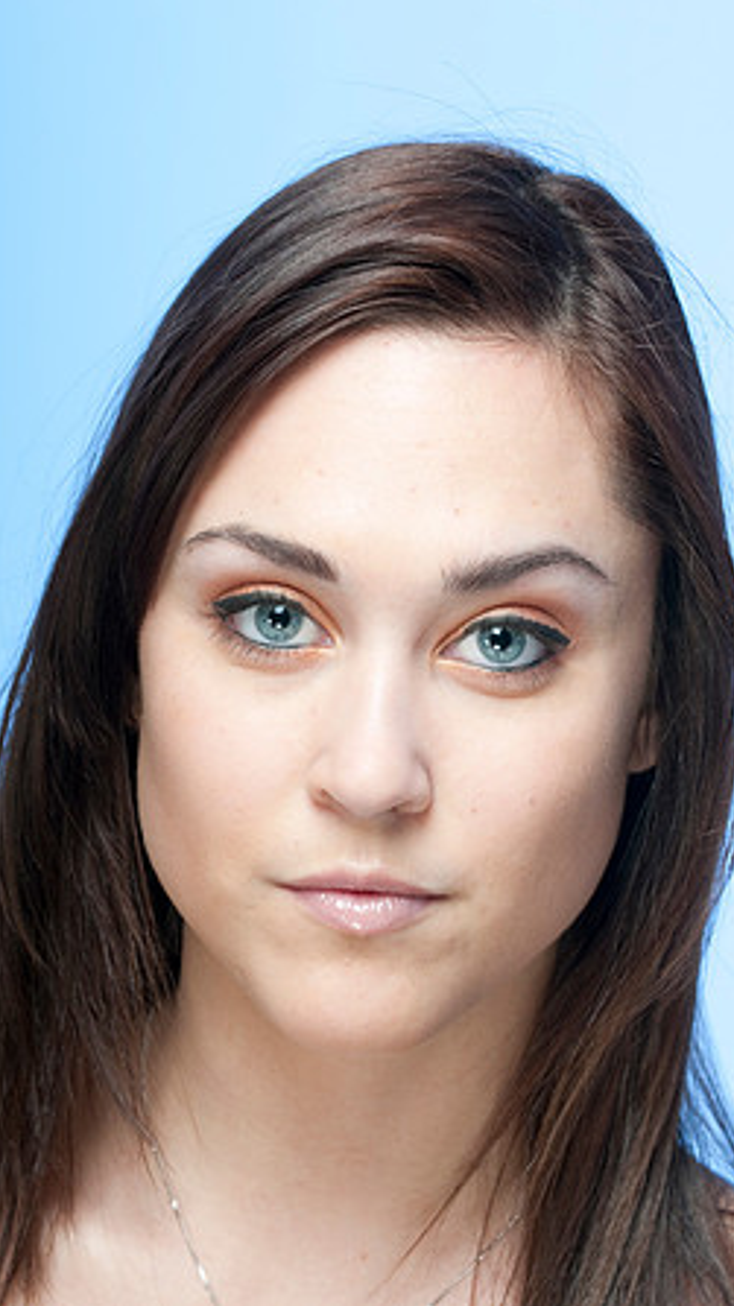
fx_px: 5370
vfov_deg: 13.9
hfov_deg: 7.8
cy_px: 652
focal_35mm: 155
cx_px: 338
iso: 200
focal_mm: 98
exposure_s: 1/250
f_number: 8
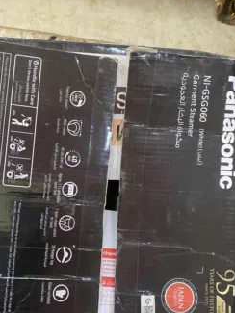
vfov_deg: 56.5
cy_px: 183
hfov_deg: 44.0
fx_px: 289
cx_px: 97
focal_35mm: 32
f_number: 1.8
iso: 400
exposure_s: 1/50
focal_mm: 4.25
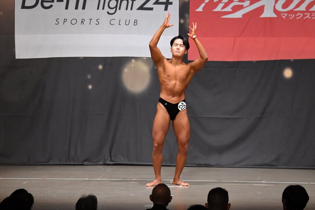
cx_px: 158
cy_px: 105
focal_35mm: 183
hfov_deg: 11.2
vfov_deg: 7.5
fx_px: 1600
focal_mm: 122
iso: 6400
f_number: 5.6
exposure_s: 1/400
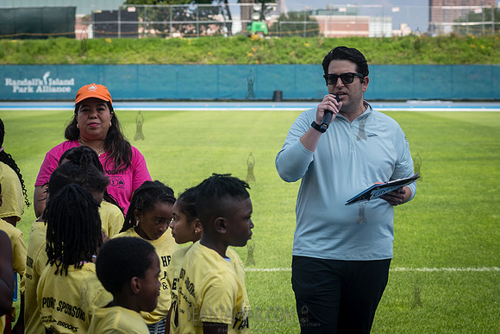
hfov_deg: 16.8
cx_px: 288
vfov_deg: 11.2
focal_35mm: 122
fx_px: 1694
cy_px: 118
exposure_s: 1/640
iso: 160
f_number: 5.6
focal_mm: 92
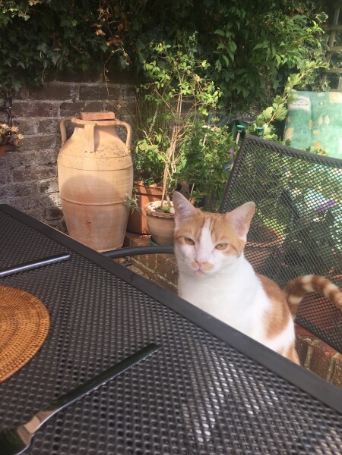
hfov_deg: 48.2
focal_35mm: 29
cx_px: 171
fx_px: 382
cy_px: 228
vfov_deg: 61.7
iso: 25
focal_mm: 4.15
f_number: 2.2
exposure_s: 1/381
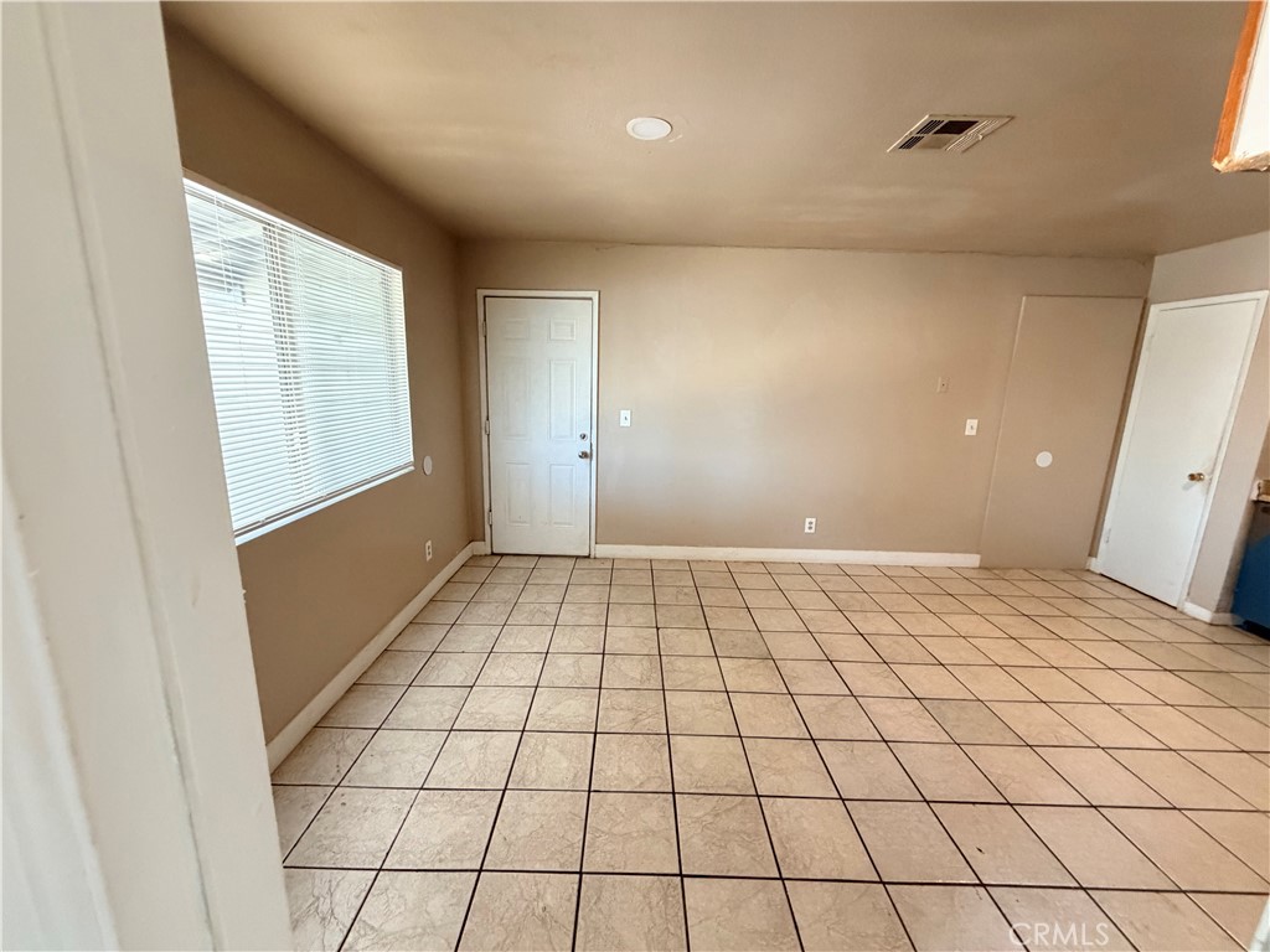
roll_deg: -1.3
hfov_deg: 102.1
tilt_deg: -12.3
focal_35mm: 14
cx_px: 635
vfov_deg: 85.7
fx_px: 514
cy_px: 476
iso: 500
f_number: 2.2
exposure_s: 1/60
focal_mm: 2.22
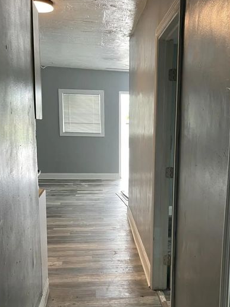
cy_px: 197
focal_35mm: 43
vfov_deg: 43.4
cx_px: 143
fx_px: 381
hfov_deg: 33.4
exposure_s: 1/60
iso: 100
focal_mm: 5.1
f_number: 1.6
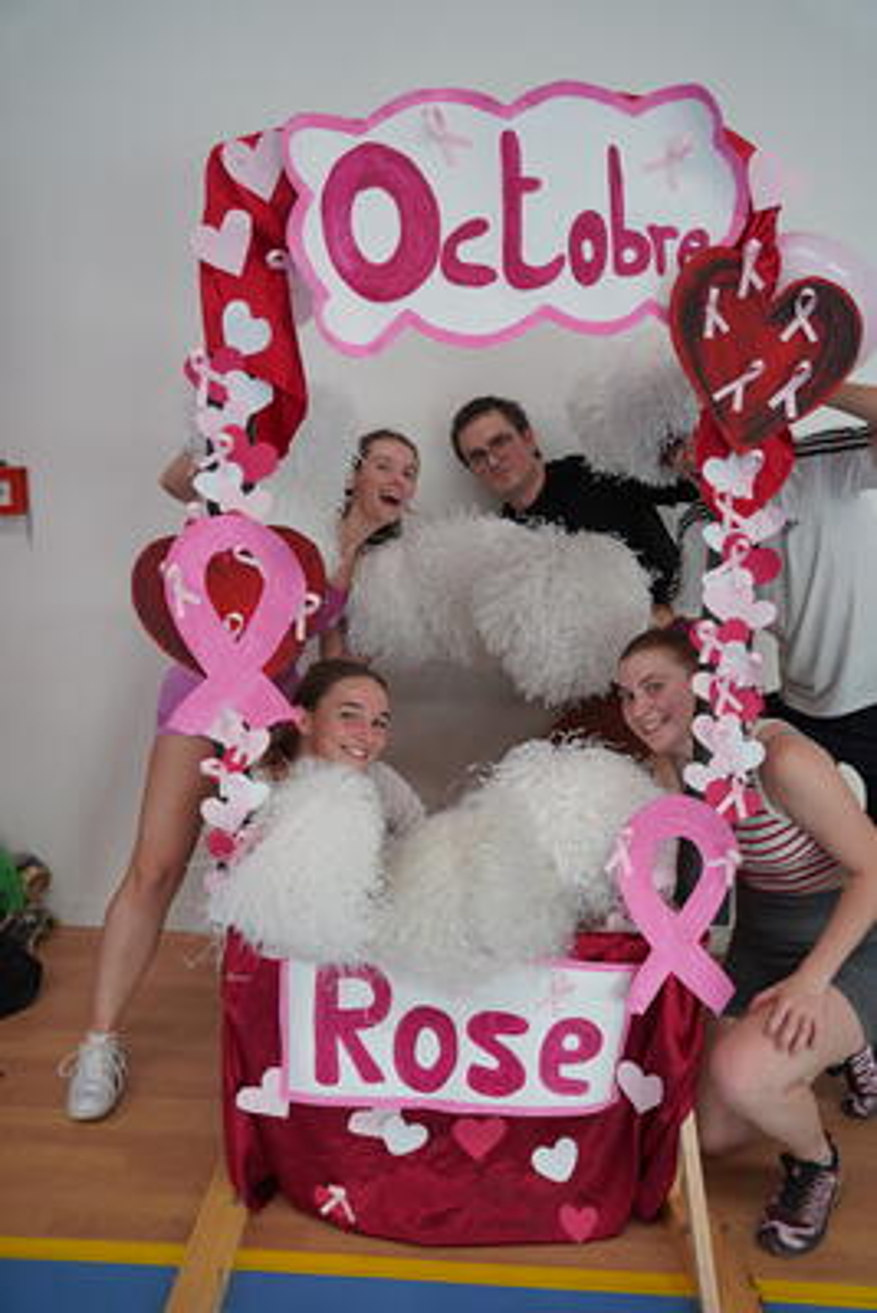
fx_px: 1143
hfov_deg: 42.0
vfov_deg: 59.8
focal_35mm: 31
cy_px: 656
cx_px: 438
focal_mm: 31.3
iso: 500
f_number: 4
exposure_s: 1/160
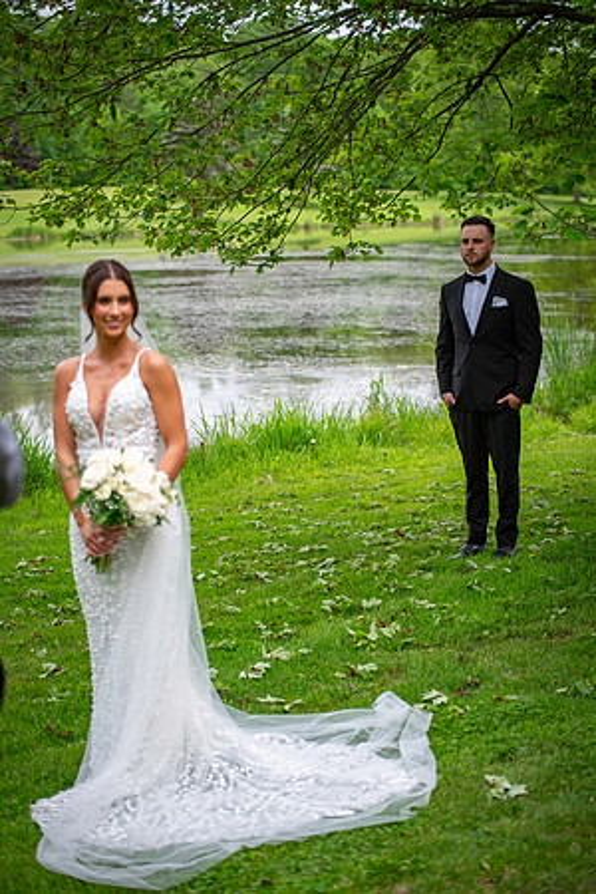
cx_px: 298
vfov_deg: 28.8
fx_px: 1738
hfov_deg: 19.5
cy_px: 447
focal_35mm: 70
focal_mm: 70
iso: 80
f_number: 3.2
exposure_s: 1/160
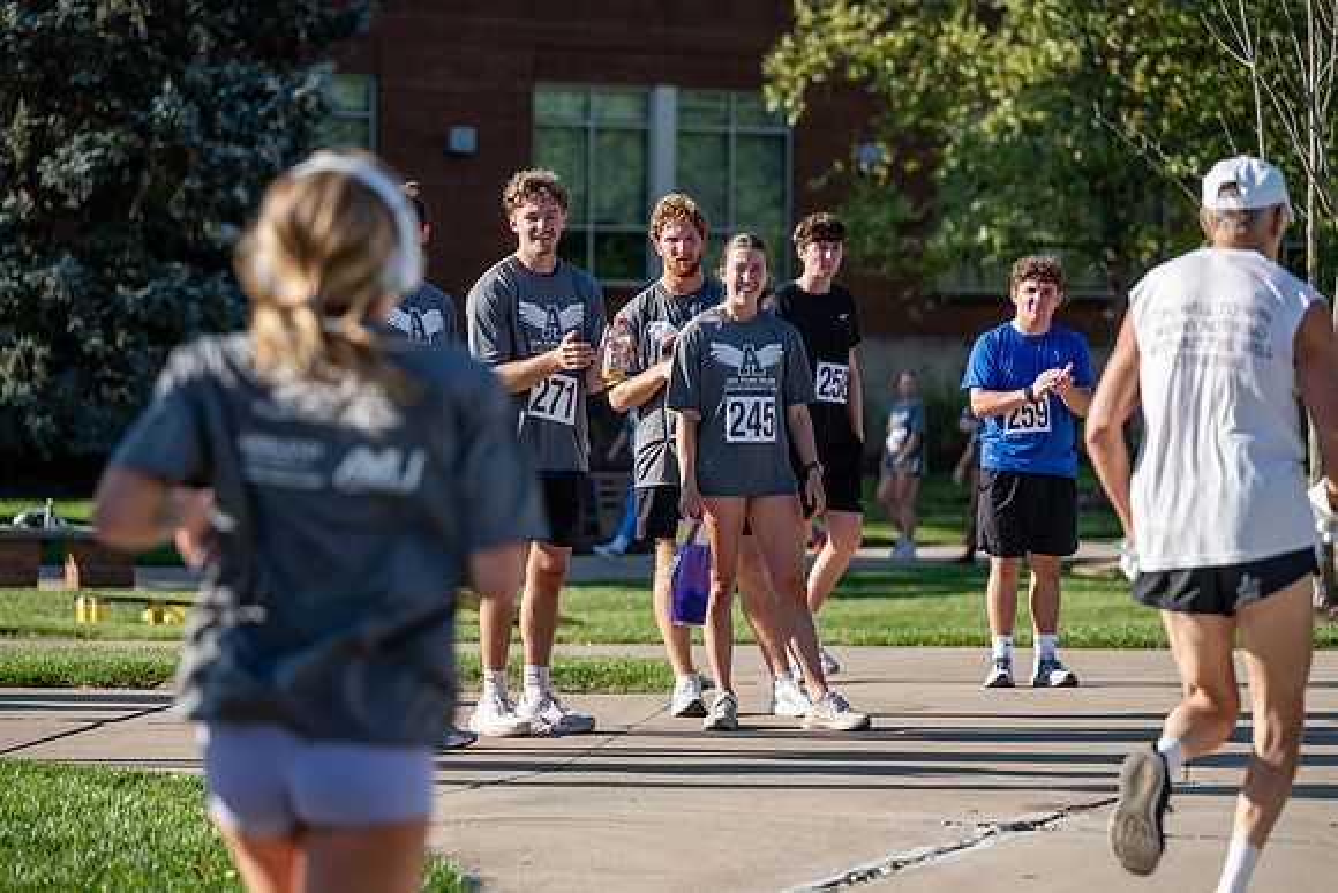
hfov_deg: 17.8
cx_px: 669
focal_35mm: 115
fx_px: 4275
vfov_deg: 11.9
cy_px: 446
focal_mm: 115
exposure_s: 1/1000
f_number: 3.2
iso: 125
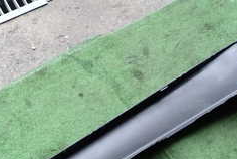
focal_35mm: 66
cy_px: 218
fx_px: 435
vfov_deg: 18.9
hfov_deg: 28.3
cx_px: -9
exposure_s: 1/160
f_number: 2.8
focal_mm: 4.5
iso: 100
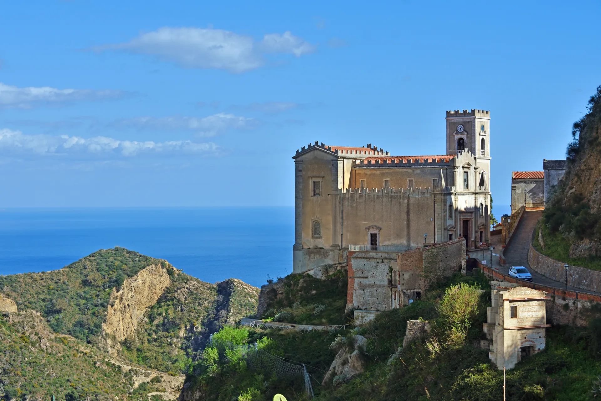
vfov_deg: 18.2
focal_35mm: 75
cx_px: 300
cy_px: 200
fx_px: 1252
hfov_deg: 27.0
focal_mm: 50
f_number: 8
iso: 100
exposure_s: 1/640
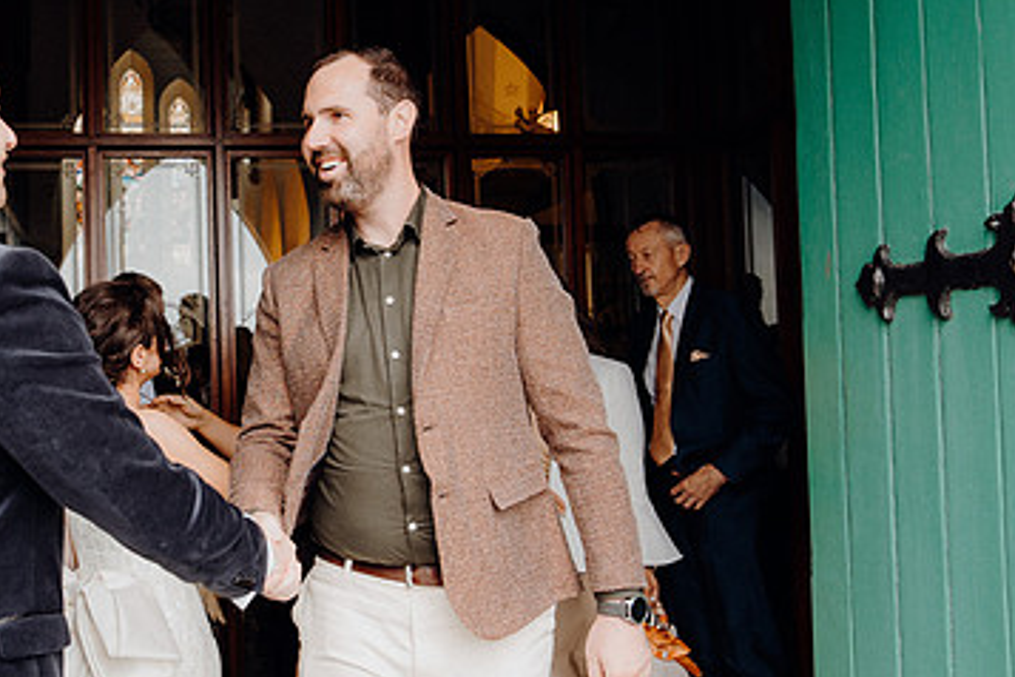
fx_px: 1099
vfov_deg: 34.2
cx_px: 273
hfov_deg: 48.0
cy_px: 340
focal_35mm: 39
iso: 400
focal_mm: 24
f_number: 3.5
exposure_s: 1/200
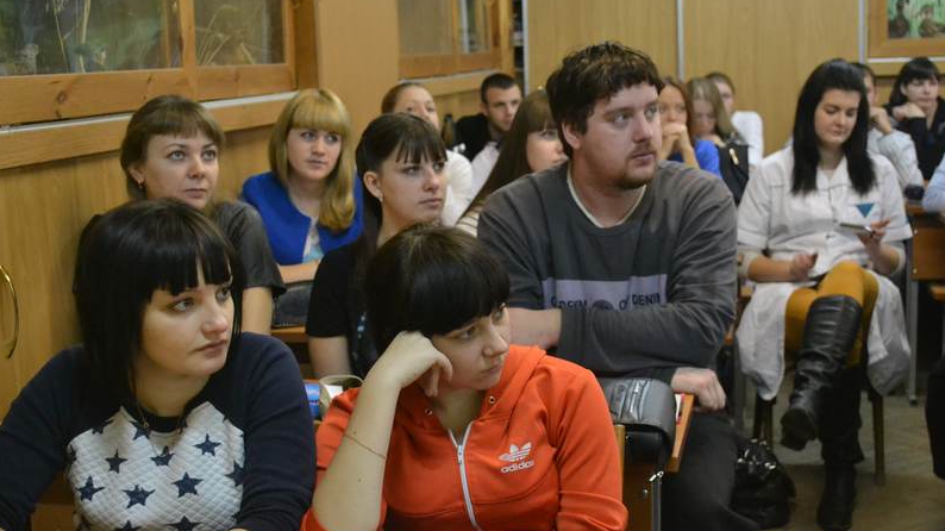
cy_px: 286
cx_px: 471
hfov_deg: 36.6
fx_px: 1428
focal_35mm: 57
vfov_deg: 21.1
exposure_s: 1/40
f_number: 5
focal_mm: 36
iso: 3200
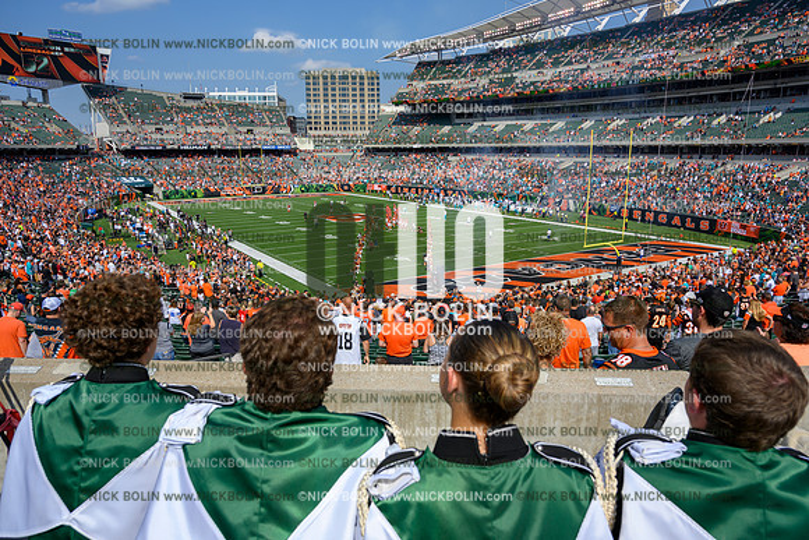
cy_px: 270
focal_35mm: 24
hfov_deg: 73.7
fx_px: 539
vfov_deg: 53.2
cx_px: 404
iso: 80
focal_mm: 24
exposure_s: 1/400
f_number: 7.1
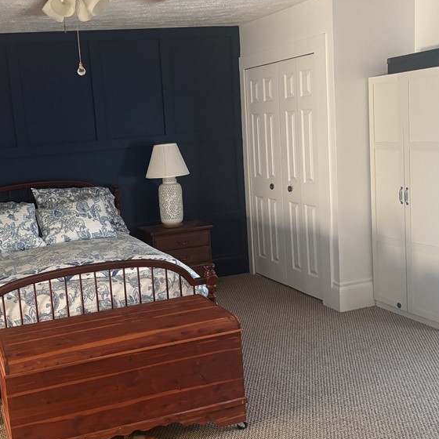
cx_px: 137
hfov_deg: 39.4
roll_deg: +4.6
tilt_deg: -9.1
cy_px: 216
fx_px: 603
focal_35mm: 42
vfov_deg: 40.0
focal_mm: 5.96
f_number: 1.6
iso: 640
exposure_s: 1/40
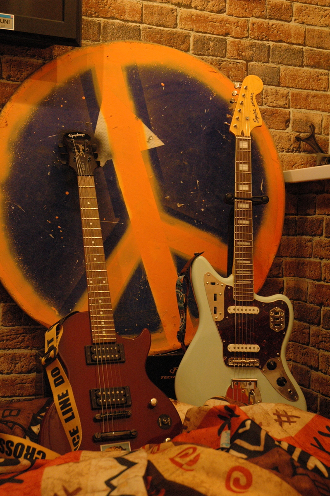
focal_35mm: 51
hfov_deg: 26.4
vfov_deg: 38.9
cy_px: 248
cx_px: 165
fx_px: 702
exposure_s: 1/15
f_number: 4.2
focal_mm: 34
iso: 1600
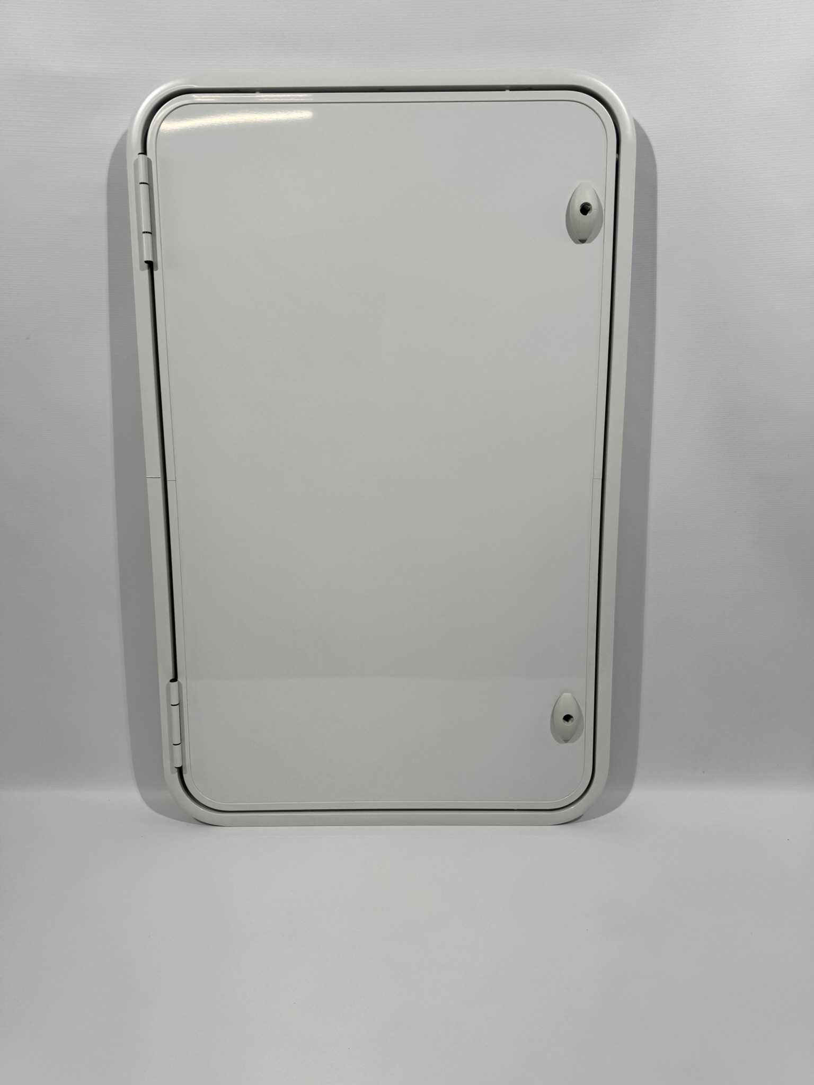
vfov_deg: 71.6
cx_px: 407
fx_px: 752
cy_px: 542
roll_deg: +0.7
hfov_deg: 56.8
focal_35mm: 24
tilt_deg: -12.9
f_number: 1.78
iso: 80
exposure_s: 1/481
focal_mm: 6.76
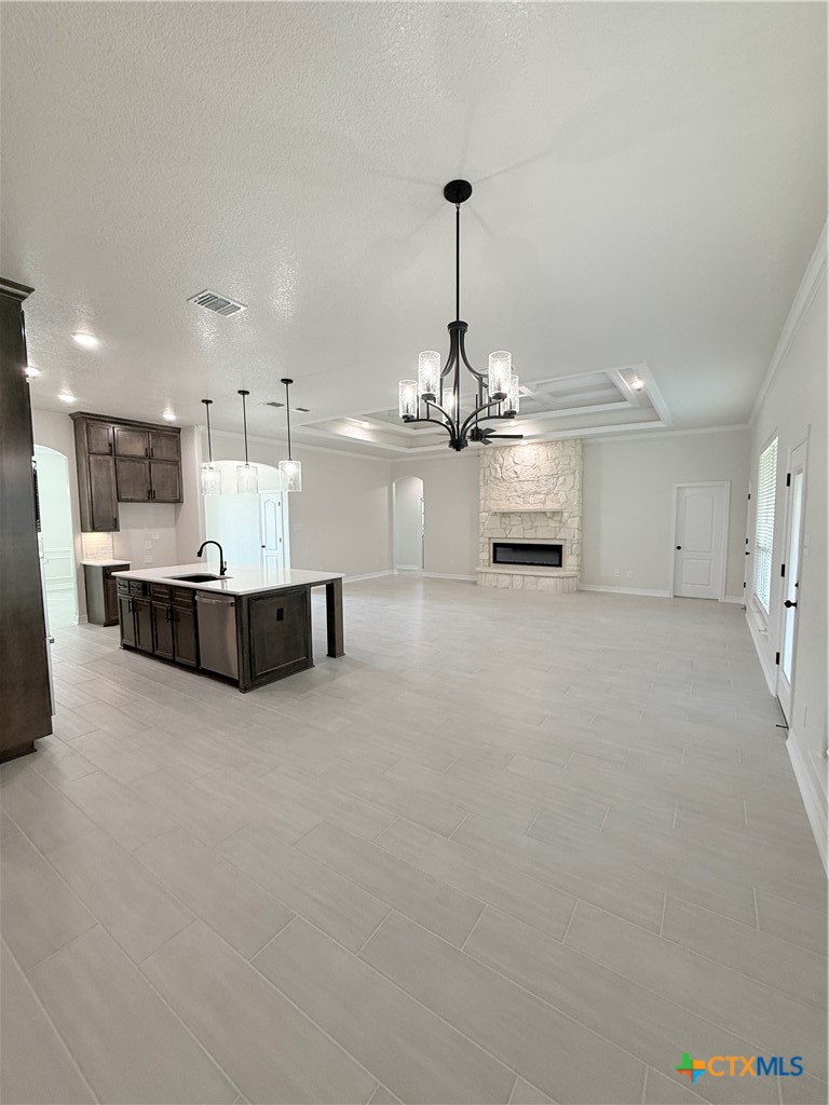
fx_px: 447
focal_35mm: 14
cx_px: 414
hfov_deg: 85.7
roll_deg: -0.7
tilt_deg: -3.8
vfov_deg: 102.1
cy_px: 552
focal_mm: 2.22
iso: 200
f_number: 2.2
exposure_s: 1/120
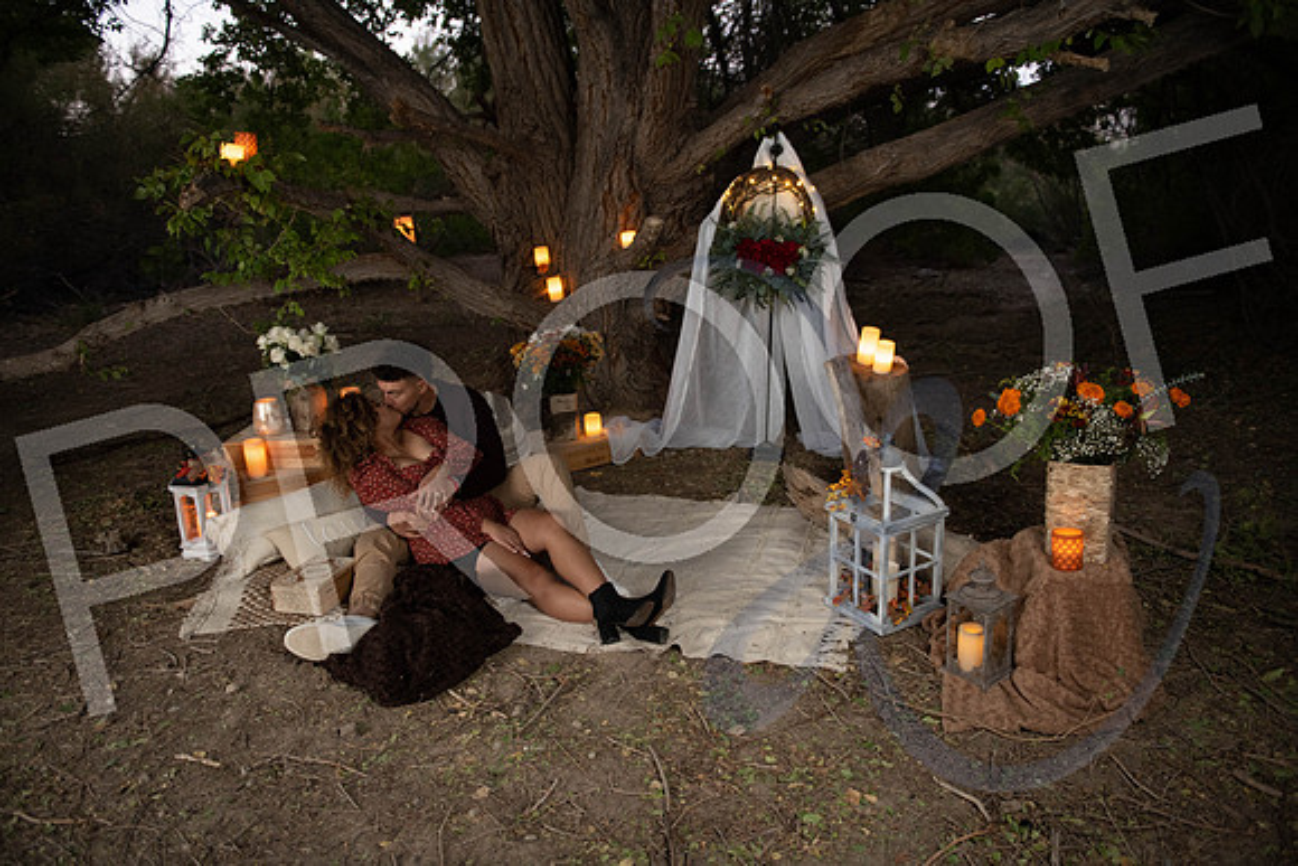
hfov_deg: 73.7
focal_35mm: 24
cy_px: 433
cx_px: 649
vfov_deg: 53.2
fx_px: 865
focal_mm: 24
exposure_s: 1/60
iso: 640
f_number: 2.8
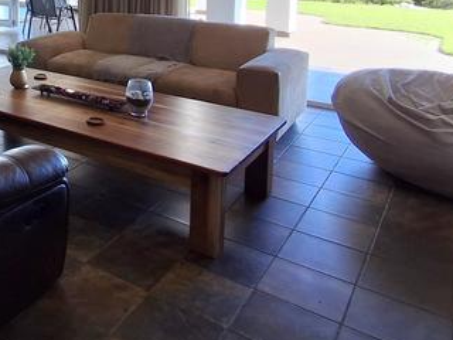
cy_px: 3
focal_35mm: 40
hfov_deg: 40.7
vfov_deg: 33.1
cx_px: -3
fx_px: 523
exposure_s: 1/103
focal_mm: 1.64
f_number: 2.2
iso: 40
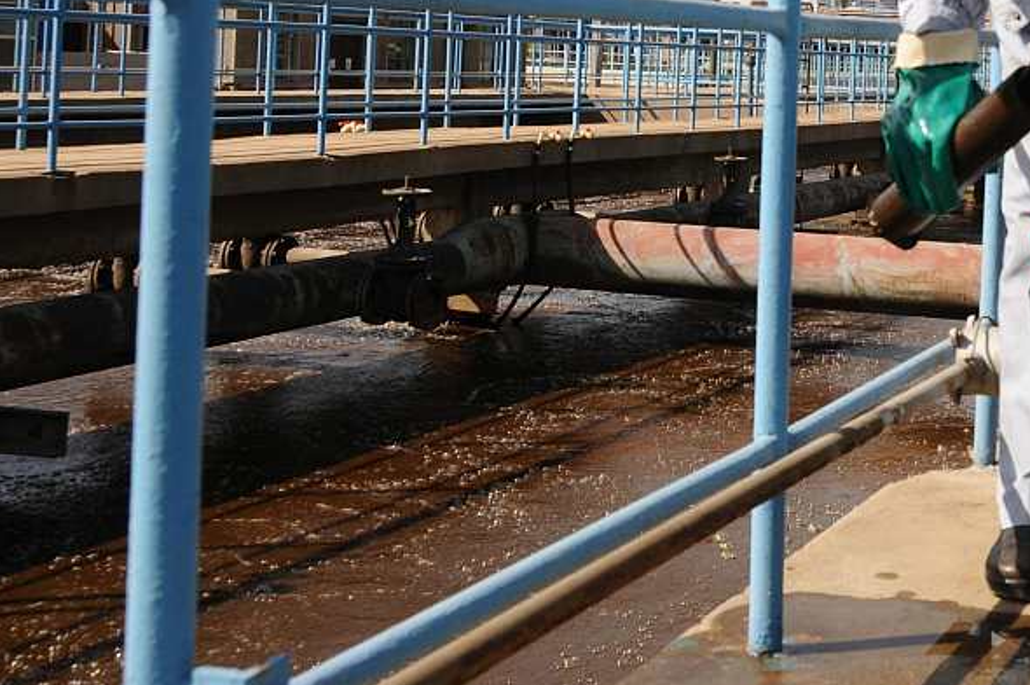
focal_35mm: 61
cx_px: 1033
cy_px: 11
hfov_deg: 30.5
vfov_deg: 21.5
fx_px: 1743
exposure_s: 1/400
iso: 200
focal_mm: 20
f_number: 8
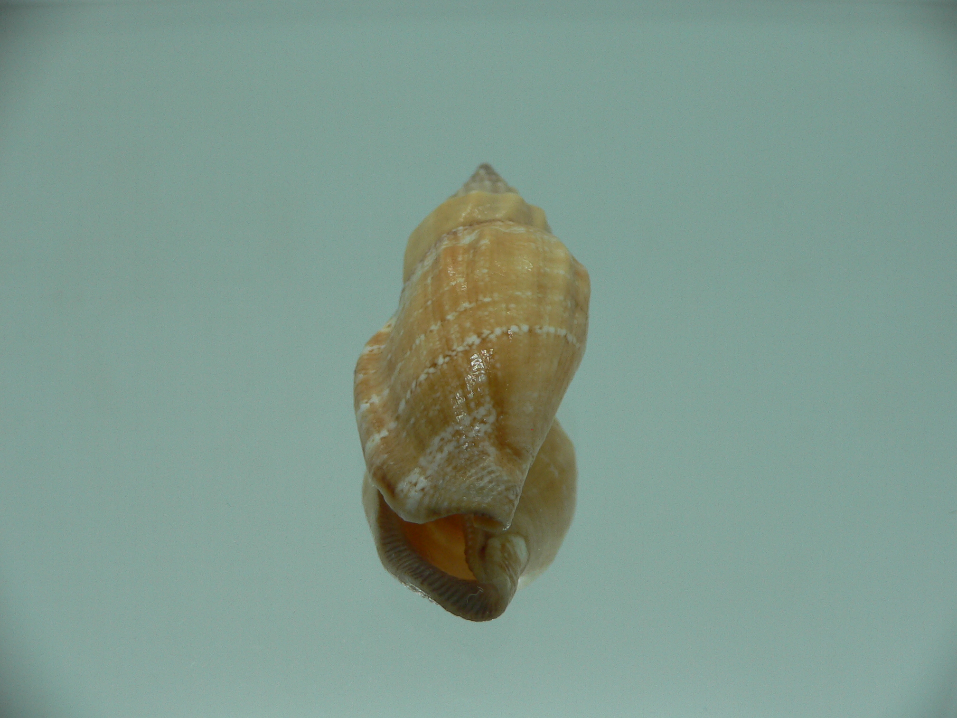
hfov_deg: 52.6
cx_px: 478
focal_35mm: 35
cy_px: 359
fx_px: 968
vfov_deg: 40.7
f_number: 2.8
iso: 80
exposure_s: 1/80
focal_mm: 4.6
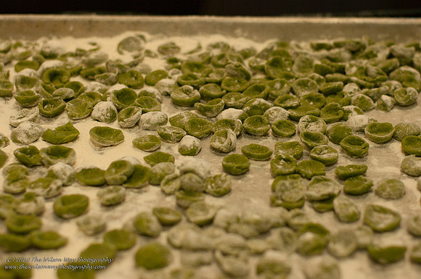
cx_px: 210
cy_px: 140
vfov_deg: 18.1
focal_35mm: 75
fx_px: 876
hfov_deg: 27.0
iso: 800
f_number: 2.8
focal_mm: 50
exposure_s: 1/125
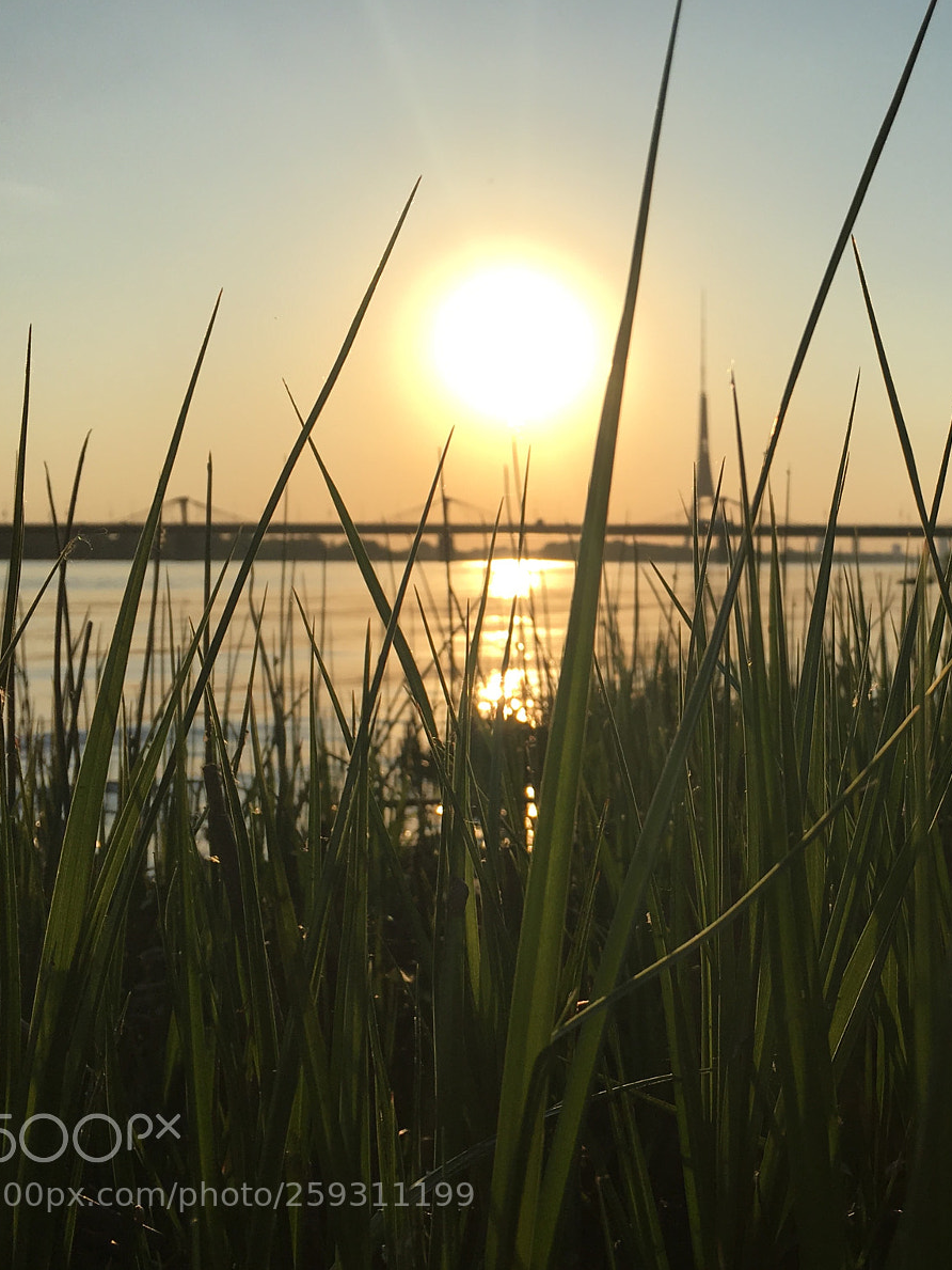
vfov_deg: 47.9
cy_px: 638
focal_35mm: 39
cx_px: 769
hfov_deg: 35.6
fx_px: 1430
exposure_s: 1/3205
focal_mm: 4.15
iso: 25
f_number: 2.2
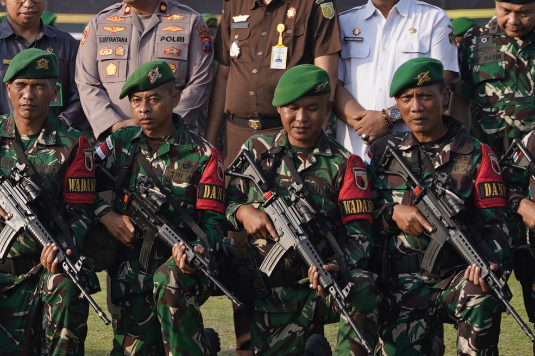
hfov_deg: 7.1
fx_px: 4306
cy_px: -1
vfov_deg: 4.7
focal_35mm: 290
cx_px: -127
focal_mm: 63.7
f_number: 2.8
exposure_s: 1/1250
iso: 125
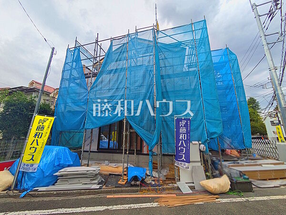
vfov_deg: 85.7
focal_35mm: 14
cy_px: 108
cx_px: 143
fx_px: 116
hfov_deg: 102.1
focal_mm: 1.83
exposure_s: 1/192
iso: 48
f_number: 2.2
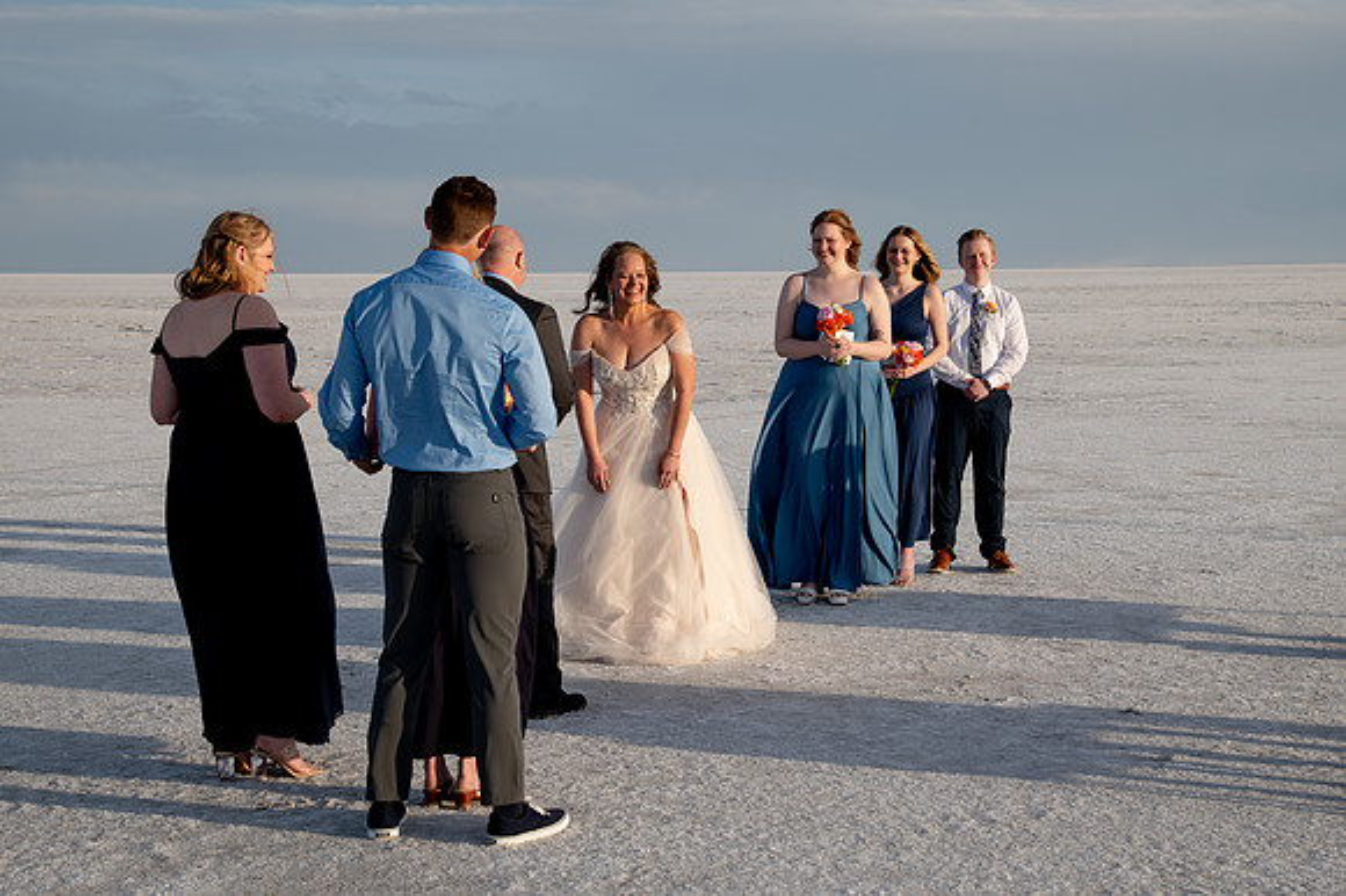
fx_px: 2385
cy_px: 438
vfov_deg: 21.3
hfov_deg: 31.5
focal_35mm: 64
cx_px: 703
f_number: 8
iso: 200
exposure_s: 1/320
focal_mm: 52
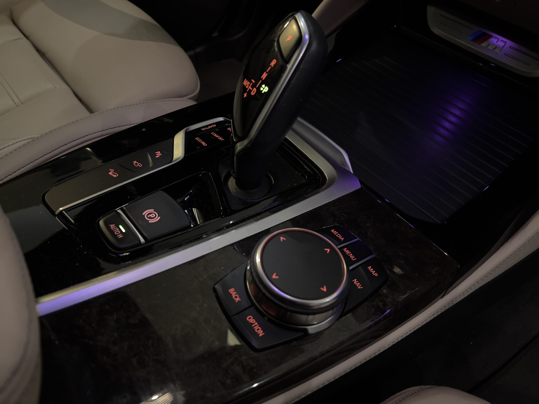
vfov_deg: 53.1
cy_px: 202
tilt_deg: -46.8
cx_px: 270
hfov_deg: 67.3
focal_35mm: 26
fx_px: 405
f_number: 1.5
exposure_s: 1/27
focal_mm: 5.7
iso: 800
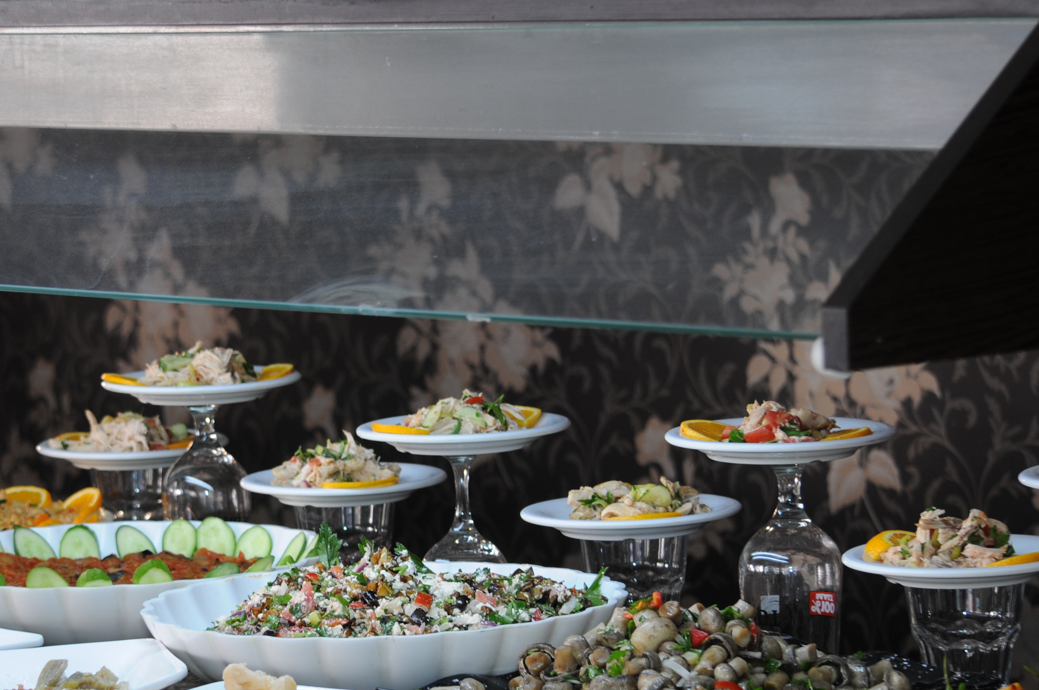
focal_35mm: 138
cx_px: 286
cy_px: 466
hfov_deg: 14.8
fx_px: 3973
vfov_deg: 9.9
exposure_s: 1/15
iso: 200
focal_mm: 55
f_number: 5
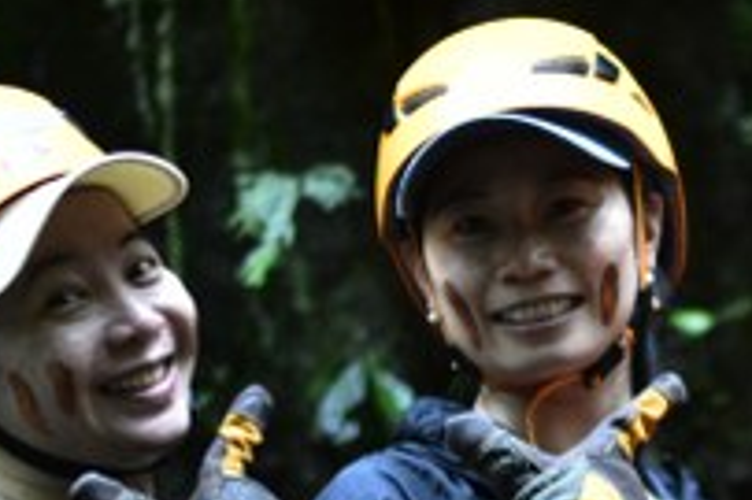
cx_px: 715
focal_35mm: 237
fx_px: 4947
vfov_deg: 5.8
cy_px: 643
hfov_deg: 8.7
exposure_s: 1/250
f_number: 1.4
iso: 900
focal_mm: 50
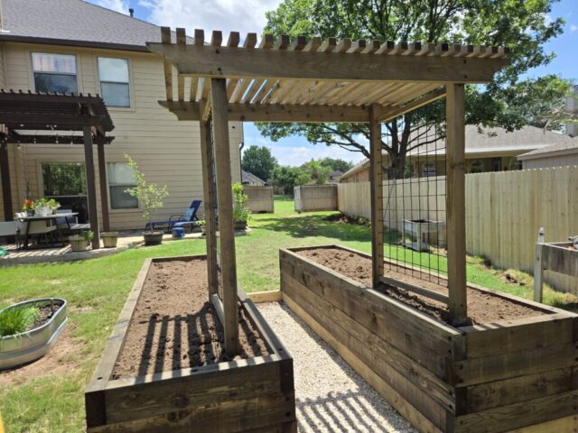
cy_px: 216
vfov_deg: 58.9
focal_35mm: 23
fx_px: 384
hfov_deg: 73.9
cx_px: 289
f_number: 1.8
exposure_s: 1/1350
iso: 25
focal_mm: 5.4
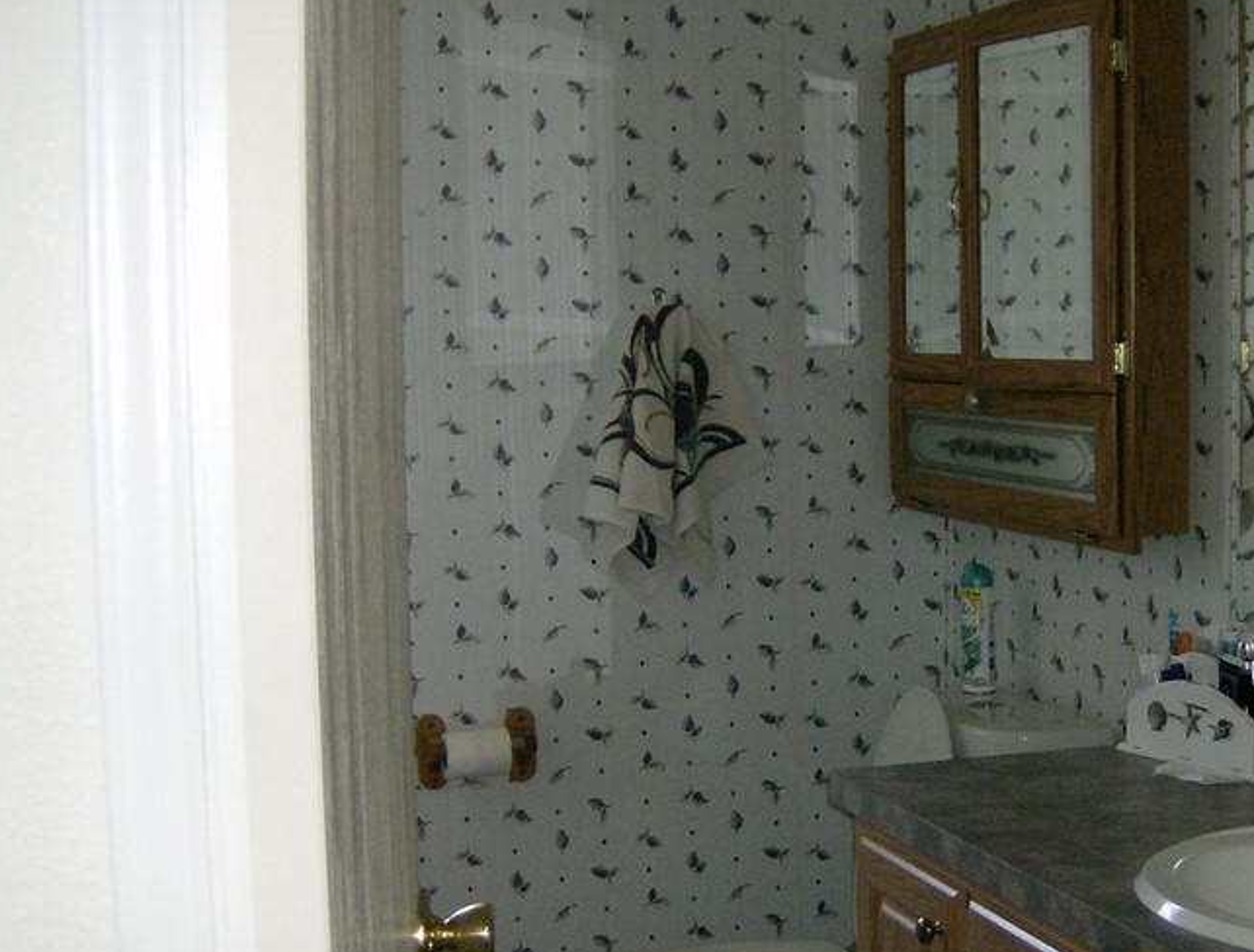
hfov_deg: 33.1
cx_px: 911
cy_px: 515
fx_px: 2075
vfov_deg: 25.9
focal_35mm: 57
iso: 200
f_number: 2.8
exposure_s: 1/60
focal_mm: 6
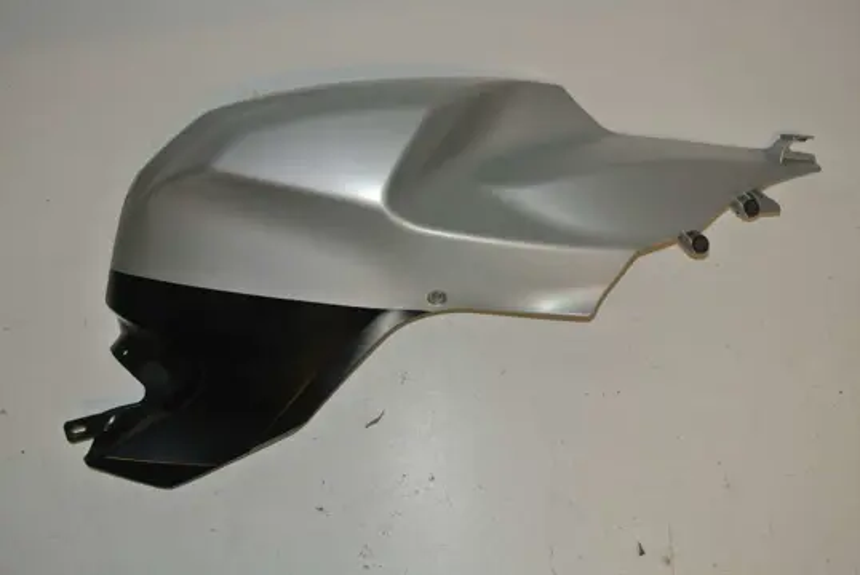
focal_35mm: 36
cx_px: 430
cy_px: 288
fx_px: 861
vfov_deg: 37.0
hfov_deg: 53.1
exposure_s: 1/60
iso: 200
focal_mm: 13.6
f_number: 4
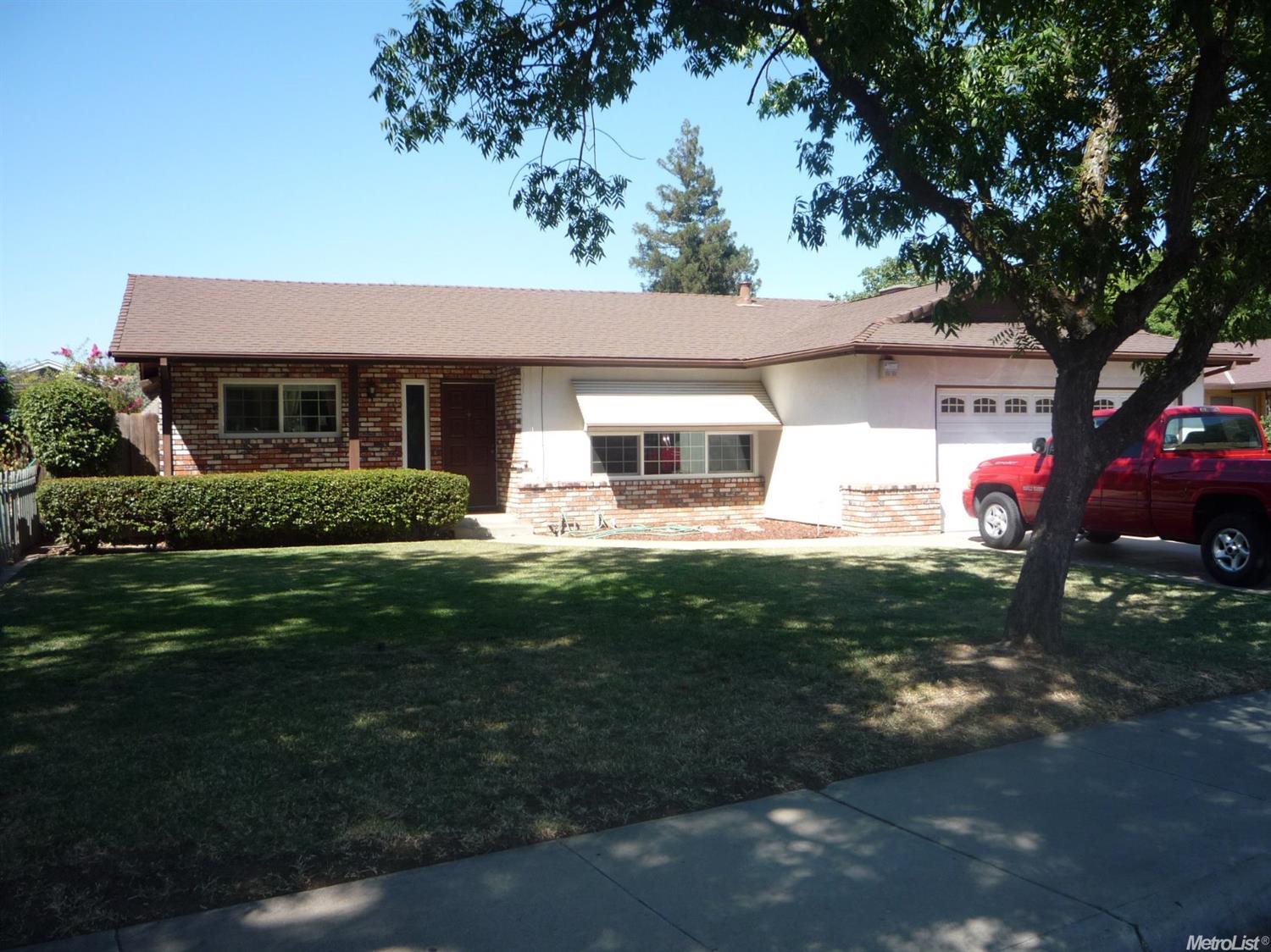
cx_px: 636
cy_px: 476
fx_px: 1101
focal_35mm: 30
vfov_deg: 46.8
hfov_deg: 60.0
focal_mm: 5.2
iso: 100
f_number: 4
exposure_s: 1/320
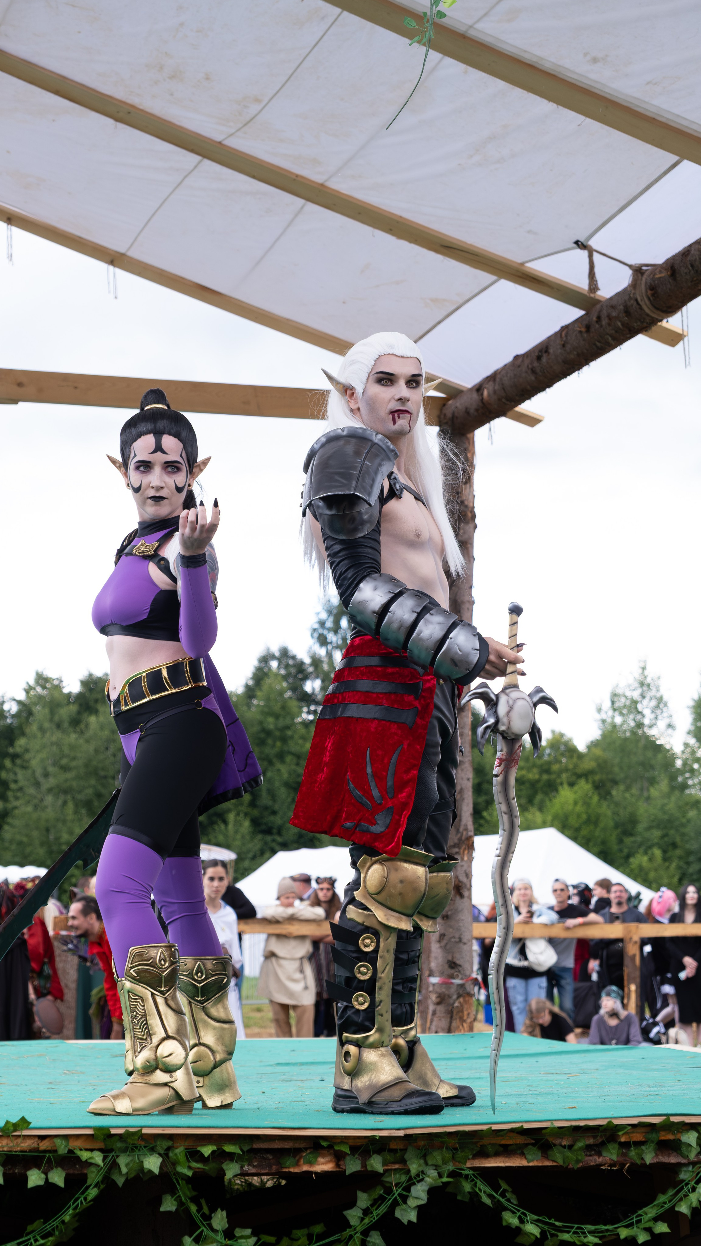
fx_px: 2016
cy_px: 624
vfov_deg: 34.4
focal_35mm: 61
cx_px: 285
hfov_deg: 19.7
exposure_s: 1/800
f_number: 3.6
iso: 800
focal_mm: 38.8
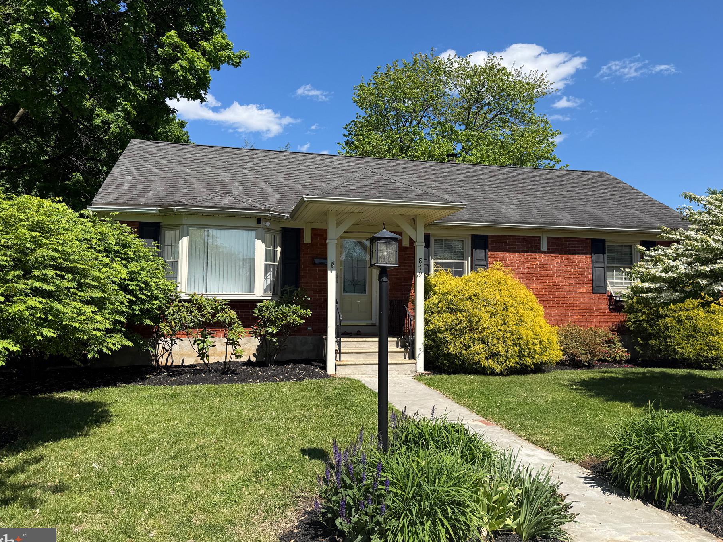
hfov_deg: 65.3
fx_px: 564
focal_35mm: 27
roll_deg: +0.4
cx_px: 364
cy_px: 256
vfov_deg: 51.3
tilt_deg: +4.7
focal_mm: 6.76
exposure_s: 1/3759
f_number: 1.78
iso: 80
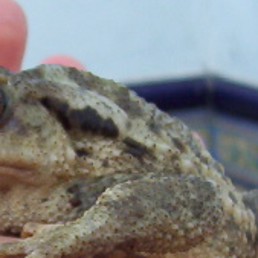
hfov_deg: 13.1
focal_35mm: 132
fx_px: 1113
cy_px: 234
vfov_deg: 13.1
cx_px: 27
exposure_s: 1/178
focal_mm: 5.54
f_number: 2.76
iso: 100
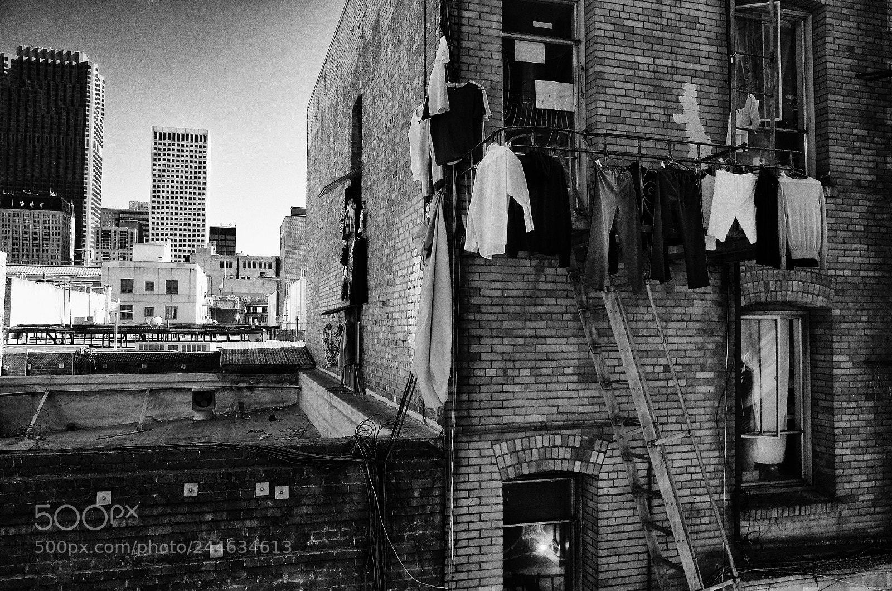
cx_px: 446
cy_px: 296
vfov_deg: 46.2
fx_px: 692
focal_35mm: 28
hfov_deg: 65.6
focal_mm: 18.3
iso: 800
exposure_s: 1/1250
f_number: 5.6
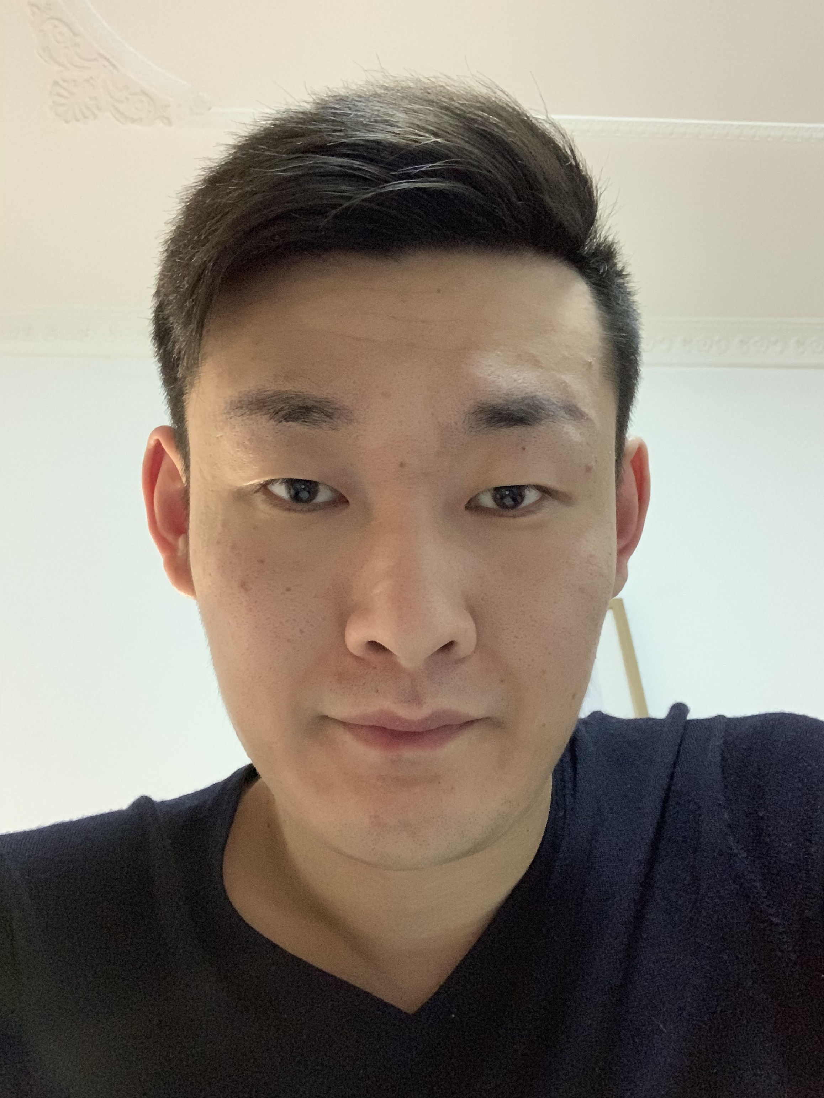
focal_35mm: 32
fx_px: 1016
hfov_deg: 44.2
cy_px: 549
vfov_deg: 56.8
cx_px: 412
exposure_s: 1/16
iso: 640
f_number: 2.2
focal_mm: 2.87
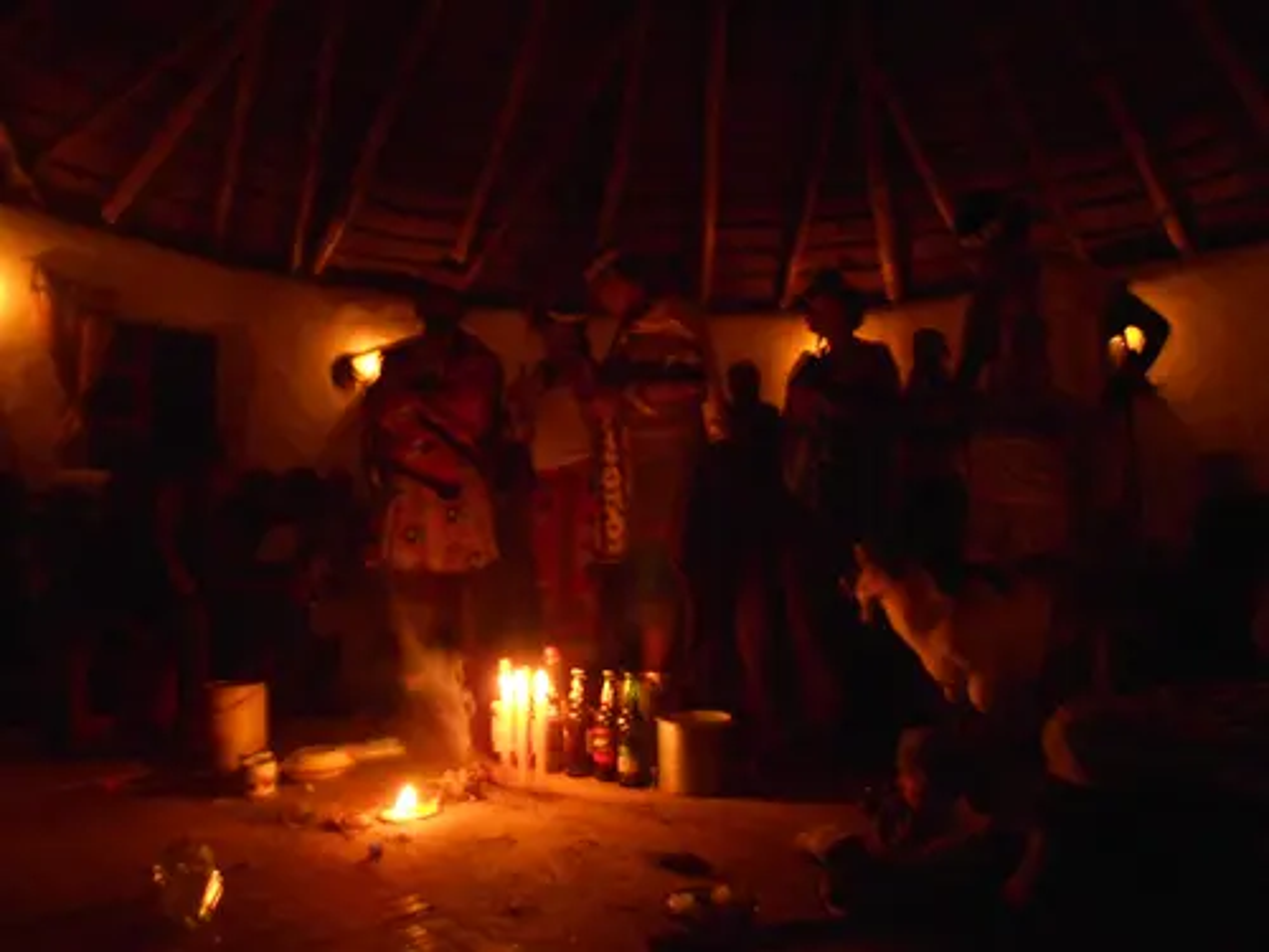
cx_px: 634
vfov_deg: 53.1
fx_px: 953
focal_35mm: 26
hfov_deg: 67.3
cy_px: 476
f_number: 3.2
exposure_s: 1/2
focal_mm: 4.6
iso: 400
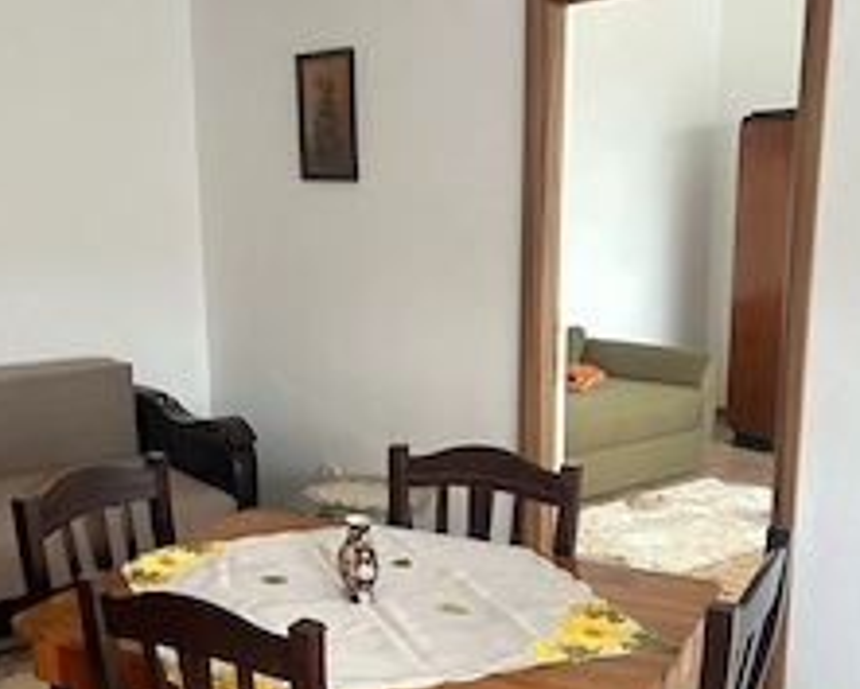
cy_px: 463
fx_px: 1171
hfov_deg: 40.0
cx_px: 311
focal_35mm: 46
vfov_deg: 32.5
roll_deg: +0.1
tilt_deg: -11.3
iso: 160
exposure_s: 1/60
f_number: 1.5
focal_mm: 5.7
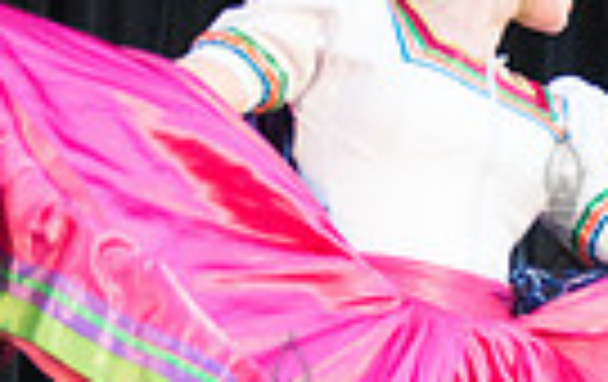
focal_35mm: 230
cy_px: 605
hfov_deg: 8.5
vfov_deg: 5.7
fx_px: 3819
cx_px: 1332
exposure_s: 1/1250
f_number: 2.8
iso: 4000
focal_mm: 45
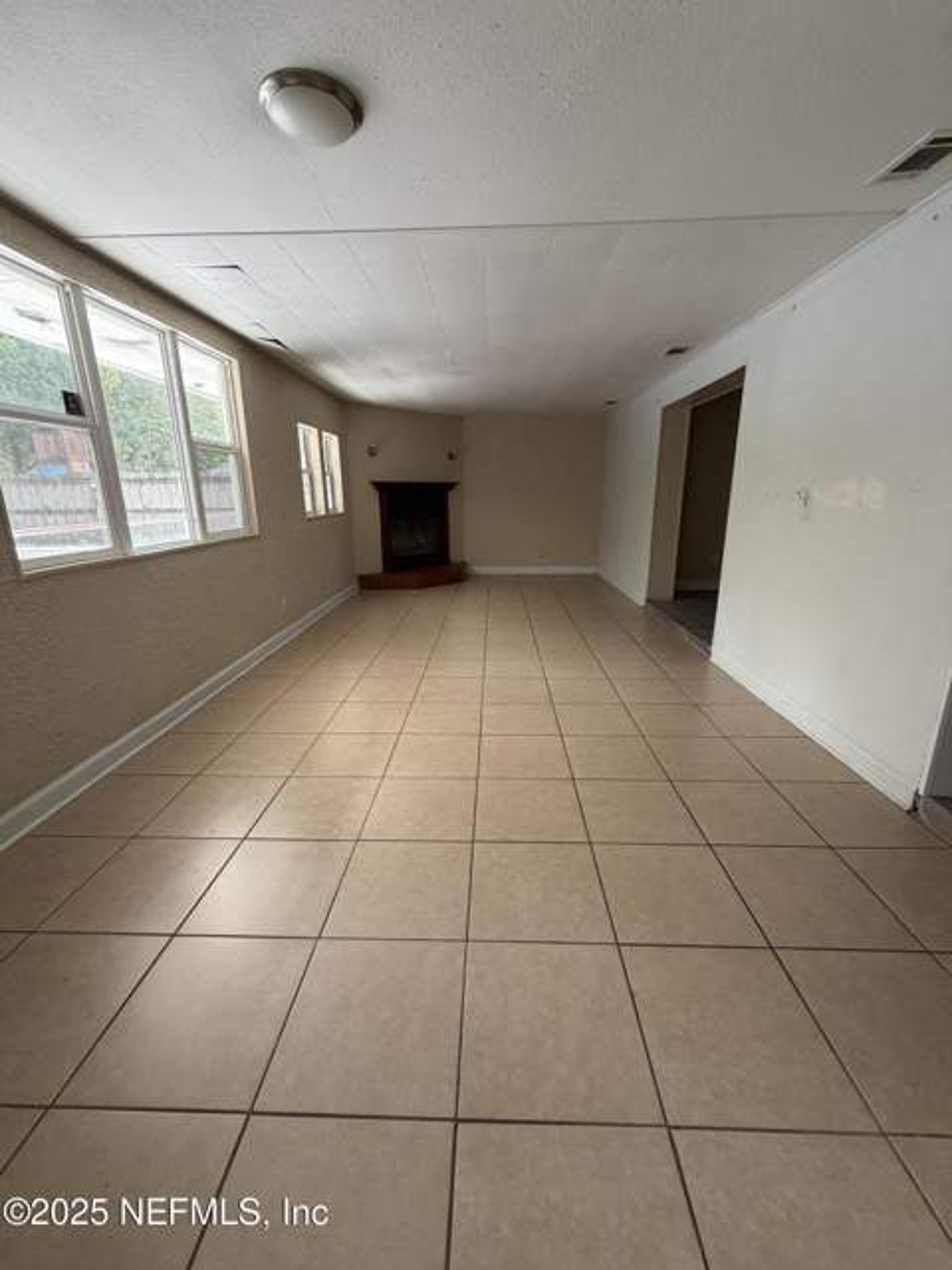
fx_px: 513
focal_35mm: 14
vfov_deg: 102.1
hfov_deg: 85.7
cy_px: 635
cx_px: 476
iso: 200
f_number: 2.2
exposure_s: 1/121
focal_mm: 2.22
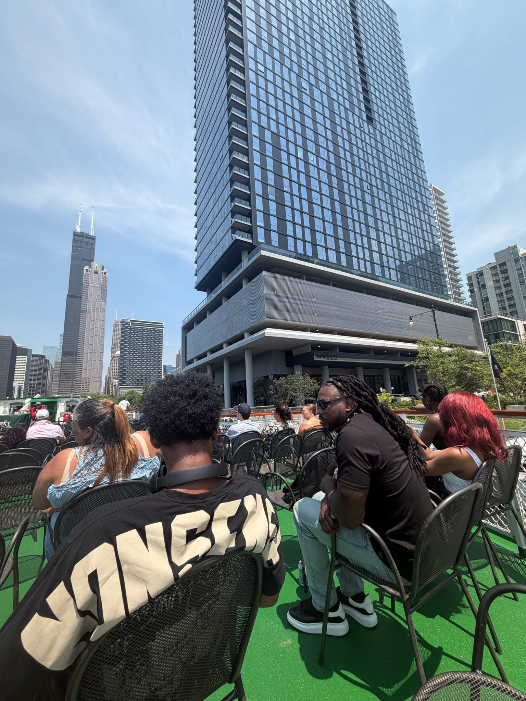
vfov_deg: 102.1
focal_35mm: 14
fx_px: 284
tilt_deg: +9.1
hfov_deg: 85.7
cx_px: 263
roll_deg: +2.6
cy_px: 350
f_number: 2.2
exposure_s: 1/770
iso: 32
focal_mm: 2.22
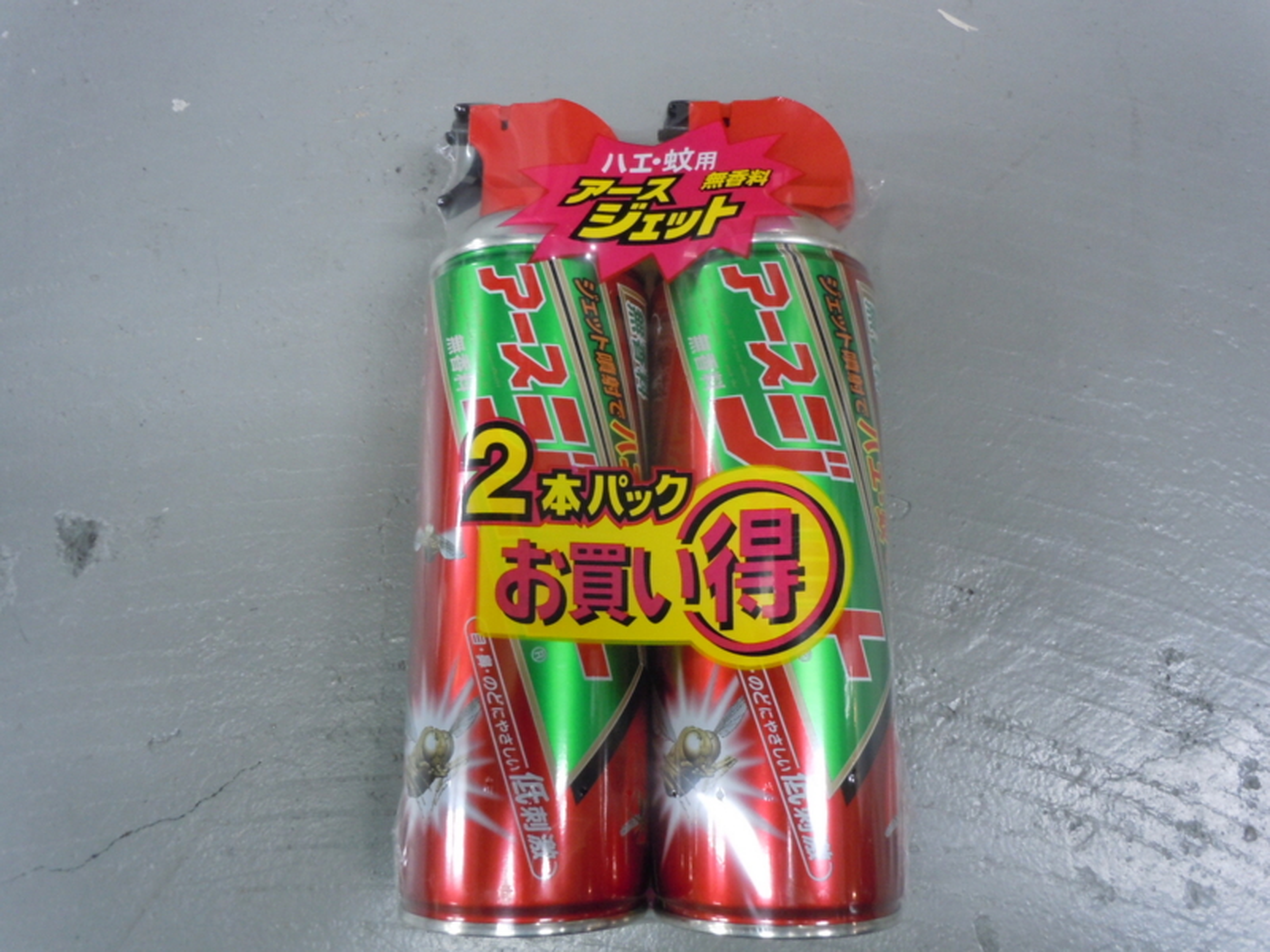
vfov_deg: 49.7
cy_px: 476
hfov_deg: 63.4
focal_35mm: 28
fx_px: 1027
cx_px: 635
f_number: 3.7
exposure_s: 1/15
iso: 400
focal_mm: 5
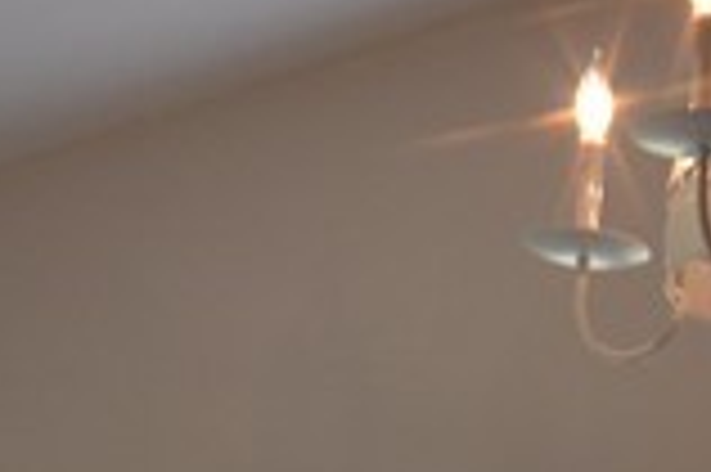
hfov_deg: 15.1
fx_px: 2653
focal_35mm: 134
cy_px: 1155
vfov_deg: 9.1
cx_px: 608
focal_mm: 13
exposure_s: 1/125
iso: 360
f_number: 5.6
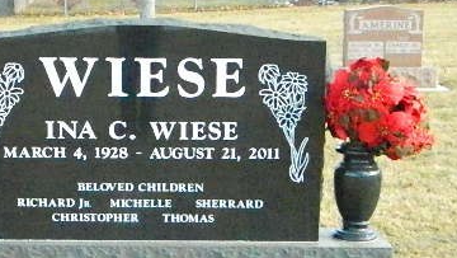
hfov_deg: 23.2
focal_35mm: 91
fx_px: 1103
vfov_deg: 13.3
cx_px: 136
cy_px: 178
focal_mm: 8.4
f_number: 10.2
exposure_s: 1/1000
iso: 6400
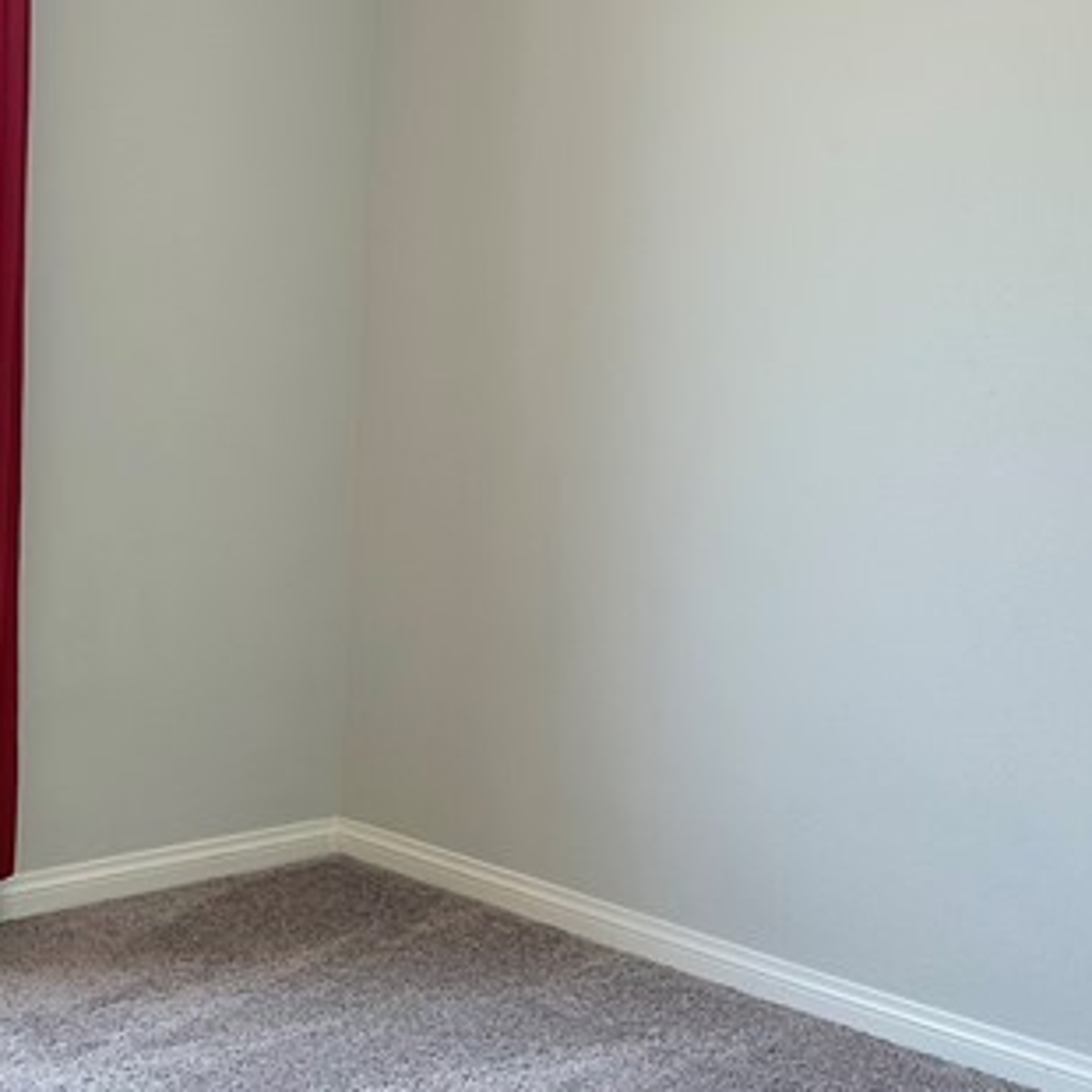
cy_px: 250
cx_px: 144
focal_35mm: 70
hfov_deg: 24.1
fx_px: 2498
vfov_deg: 24.3
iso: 80
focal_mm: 6.86
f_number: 1.78
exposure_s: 1/160
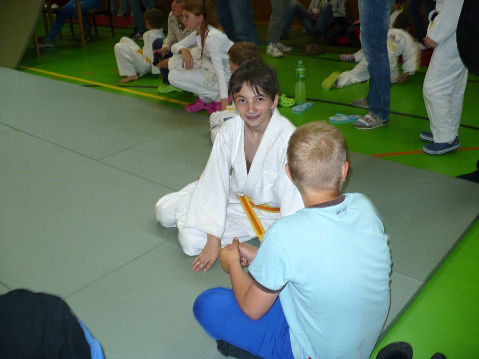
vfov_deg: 38.7
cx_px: 240
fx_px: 512
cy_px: 180
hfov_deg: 50.1
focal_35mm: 37
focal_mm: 6.1
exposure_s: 1/30
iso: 125
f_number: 2.8
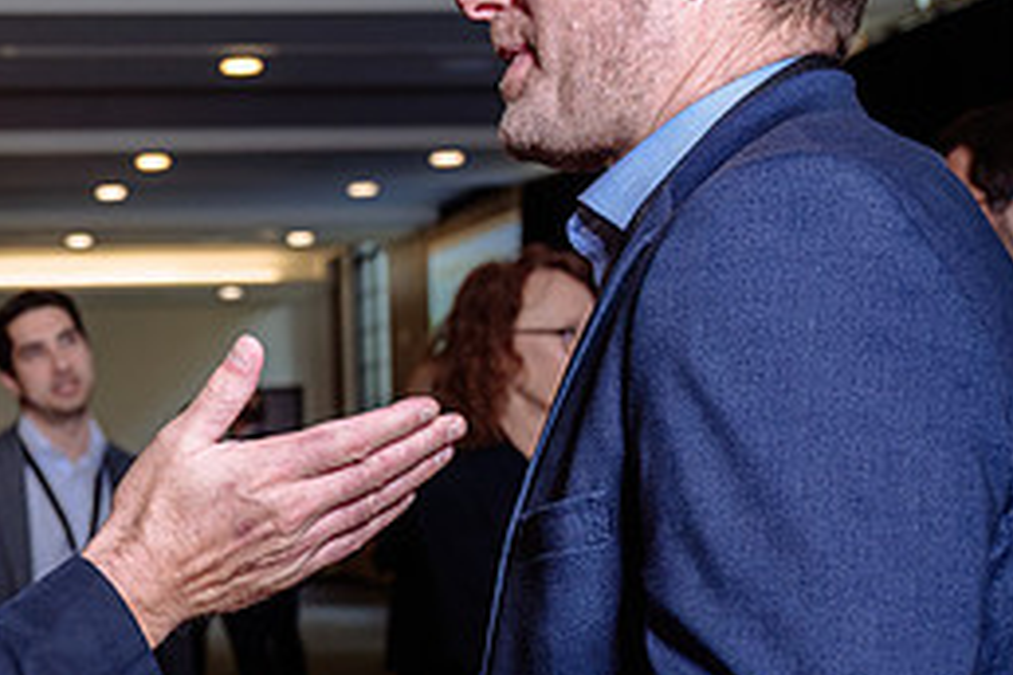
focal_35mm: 77
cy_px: 427
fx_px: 2167
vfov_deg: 17.7
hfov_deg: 25.3
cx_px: 45
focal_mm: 33
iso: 500
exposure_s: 1/160
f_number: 4
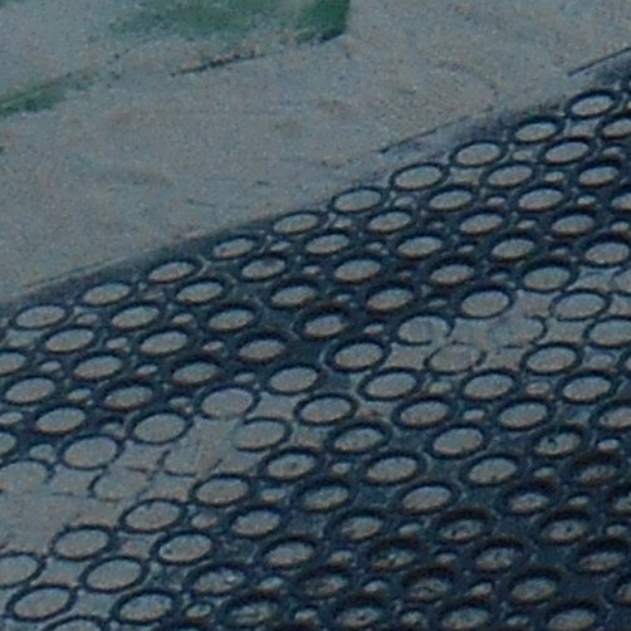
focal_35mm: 236
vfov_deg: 6.8
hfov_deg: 6.8
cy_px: -1155
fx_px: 4867
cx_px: 1790
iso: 80
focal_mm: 4.7
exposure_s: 1/400
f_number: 3.4
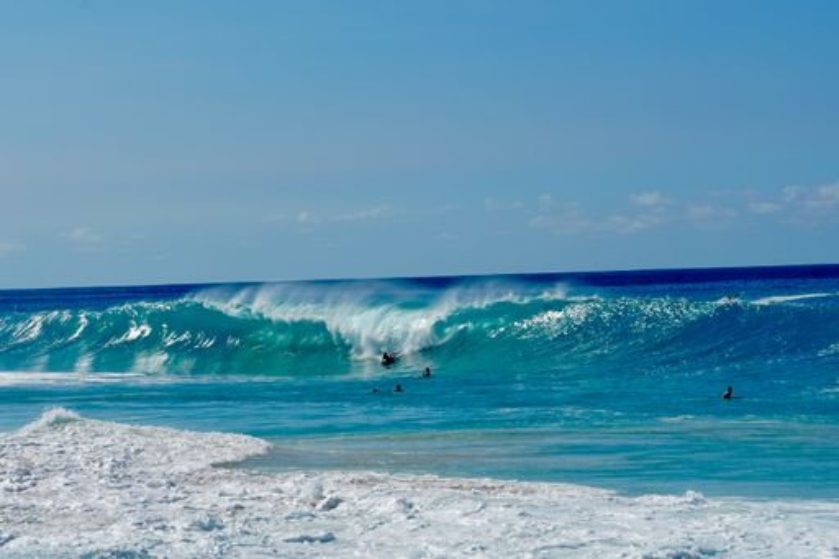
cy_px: 280
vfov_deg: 11.9
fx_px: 2691
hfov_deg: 17.7
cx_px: 420
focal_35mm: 116
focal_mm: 77
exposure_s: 1/400
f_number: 11
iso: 100
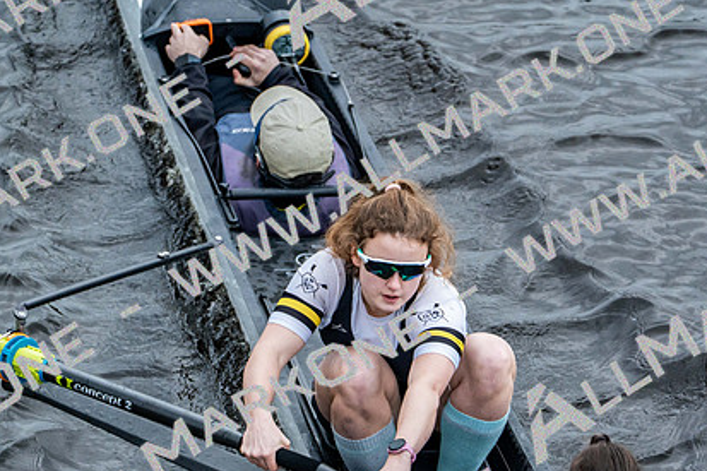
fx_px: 12249
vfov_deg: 2.2
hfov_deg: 3.3
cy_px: 302
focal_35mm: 624
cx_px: 380
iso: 4000
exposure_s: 1/1000
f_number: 6.3
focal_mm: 444
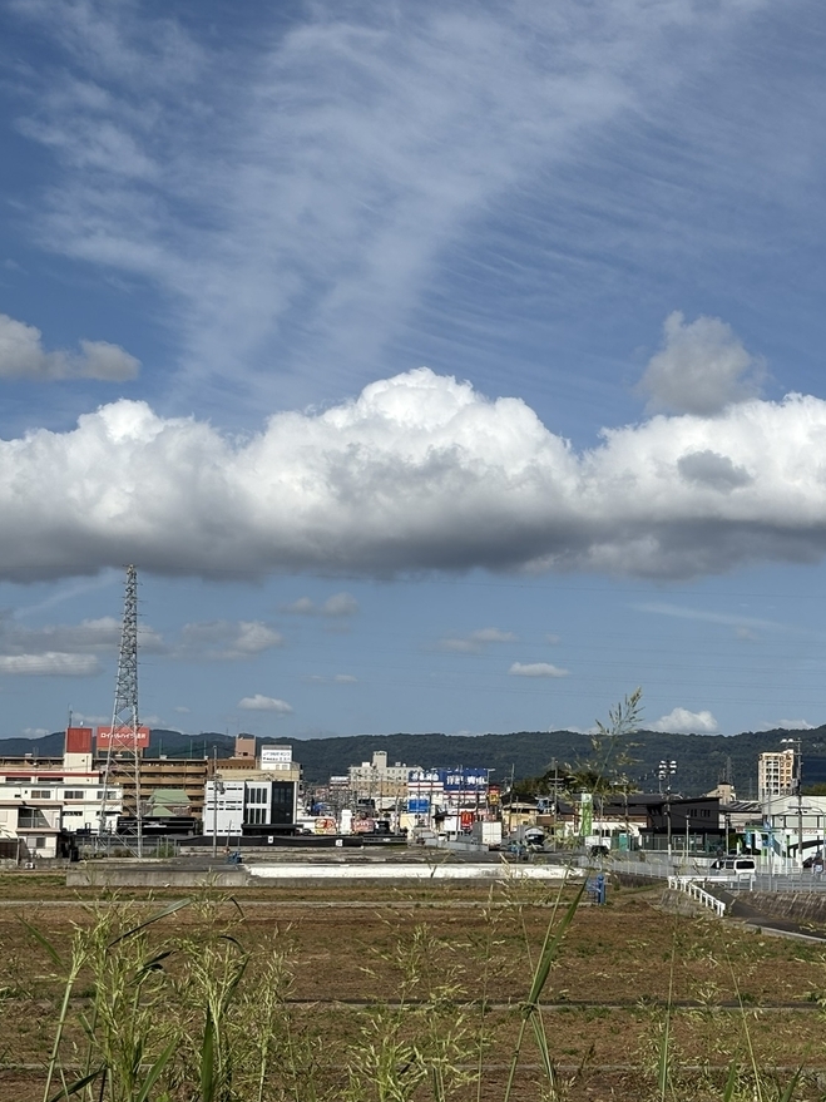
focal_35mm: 71
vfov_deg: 27.4
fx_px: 2259
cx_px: 612
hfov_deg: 20.6
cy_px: 554
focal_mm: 5.96
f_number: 1.6
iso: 25
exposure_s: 1/7042
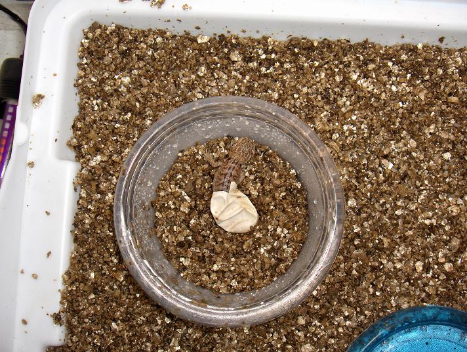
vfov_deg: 36.9
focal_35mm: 39
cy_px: 176
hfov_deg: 47.8
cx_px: 234
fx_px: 527
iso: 100
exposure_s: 1/60
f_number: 4.8
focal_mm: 8
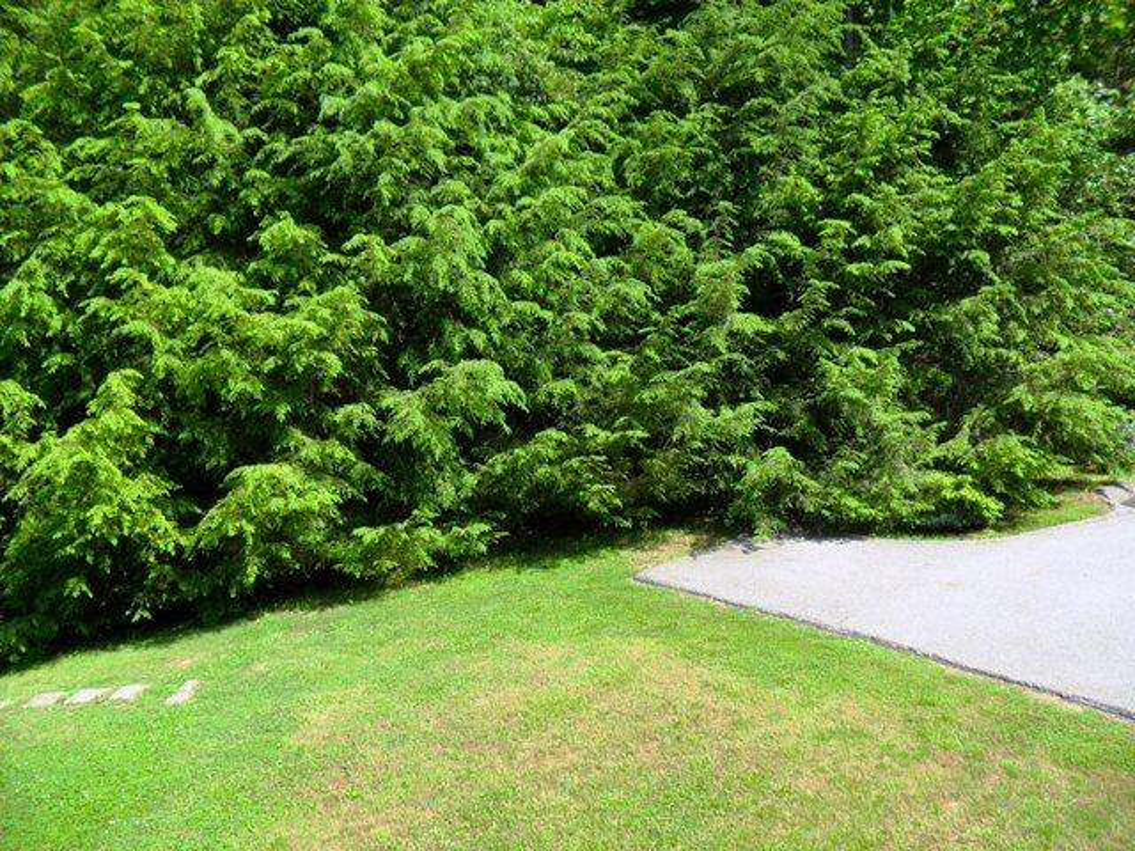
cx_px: 568
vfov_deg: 40.7
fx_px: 1148
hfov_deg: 52.6
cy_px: 426
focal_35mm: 35
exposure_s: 1/500
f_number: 3
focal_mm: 6.3
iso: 80
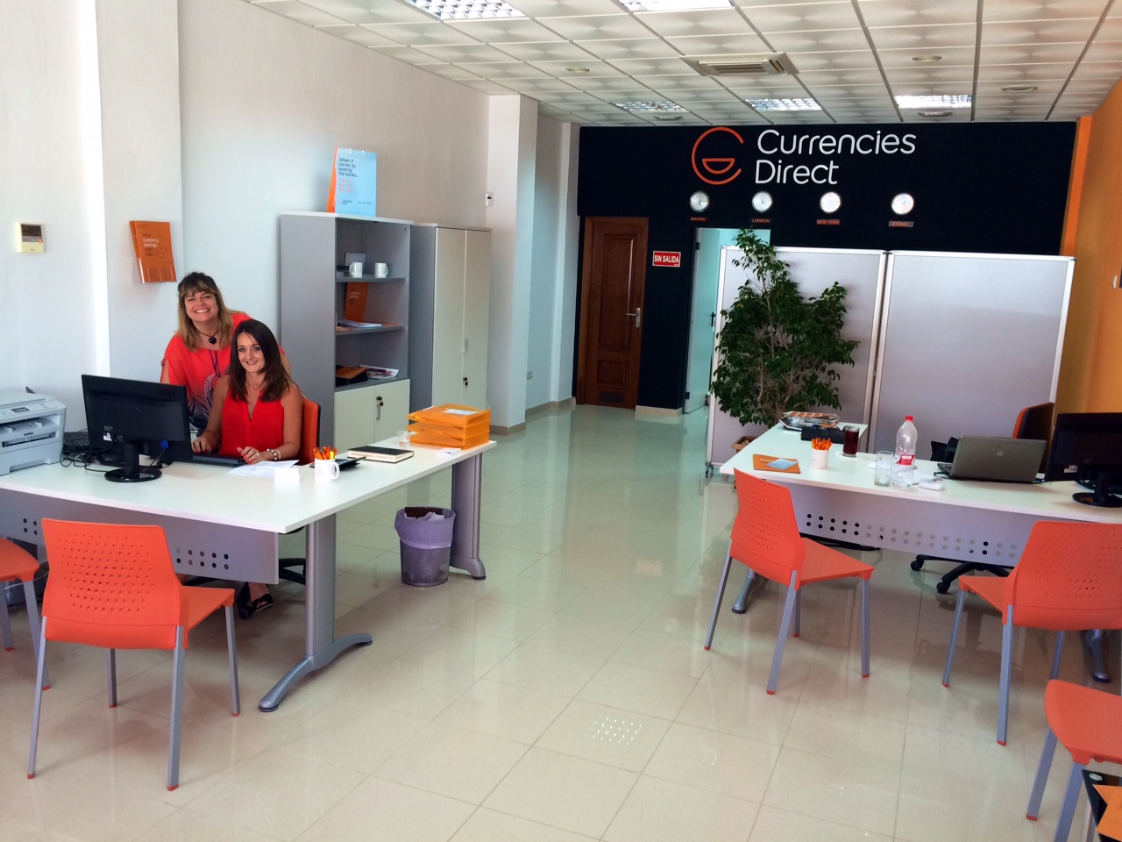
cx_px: 561
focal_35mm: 30
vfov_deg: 46.8
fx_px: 972
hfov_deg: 60.0
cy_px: 421
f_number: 2.2
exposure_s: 1/33
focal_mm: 4.12
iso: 40
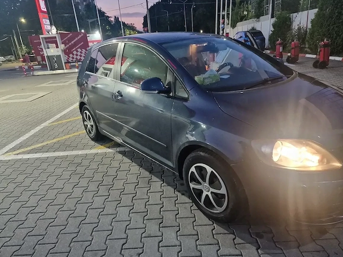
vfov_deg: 56.8
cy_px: 130
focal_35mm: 24
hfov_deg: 71.6
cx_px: 168
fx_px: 238
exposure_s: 1/33
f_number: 1.8
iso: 640
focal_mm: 6.4
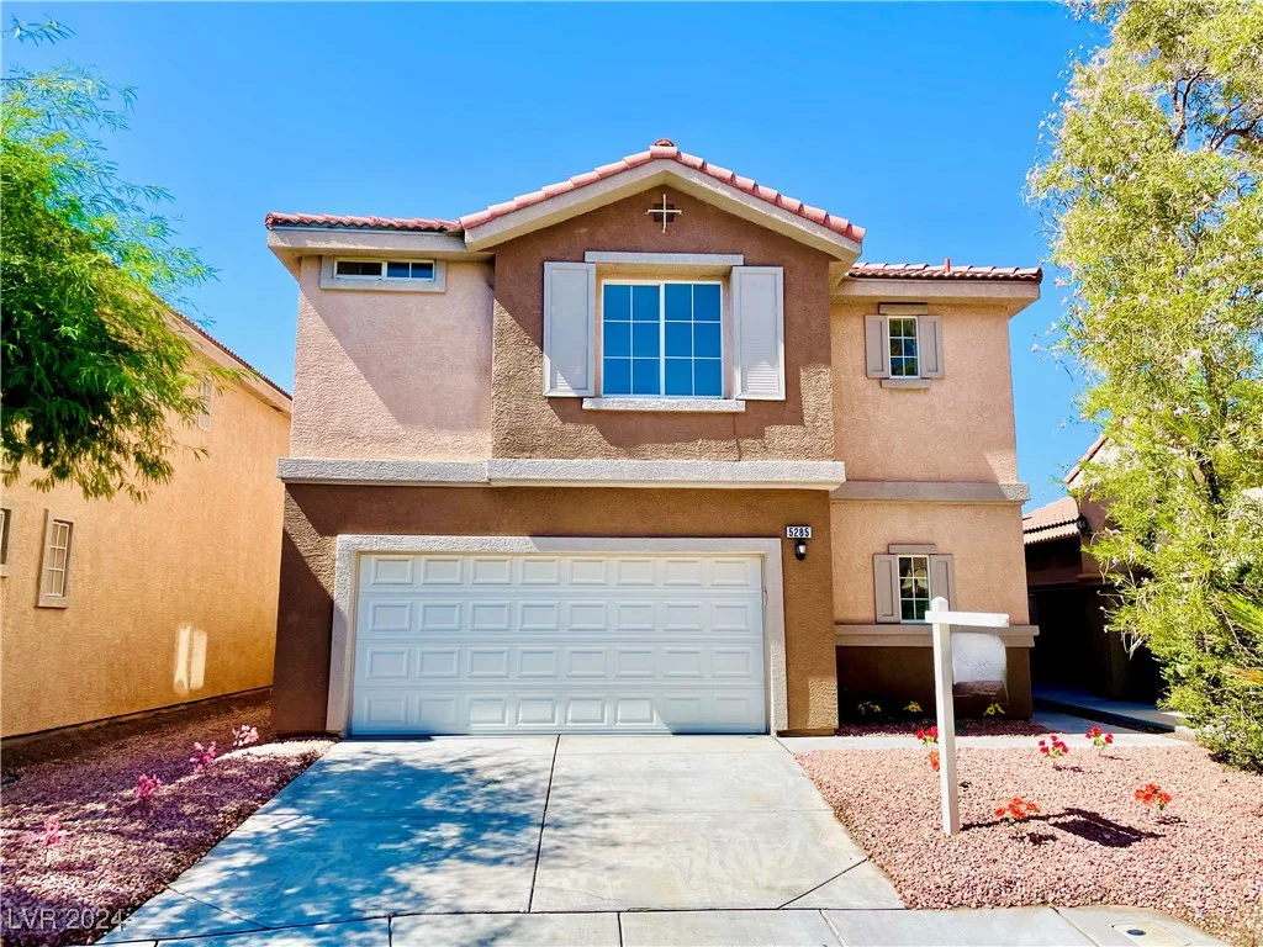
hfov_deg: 67.3
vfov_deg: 53.1
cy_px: 474
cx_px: 632
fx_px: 949
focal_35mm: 26
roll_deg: +2.0
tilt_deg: +9.7
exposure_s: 1/3125
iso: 32
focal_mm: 4.2
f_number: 1.6
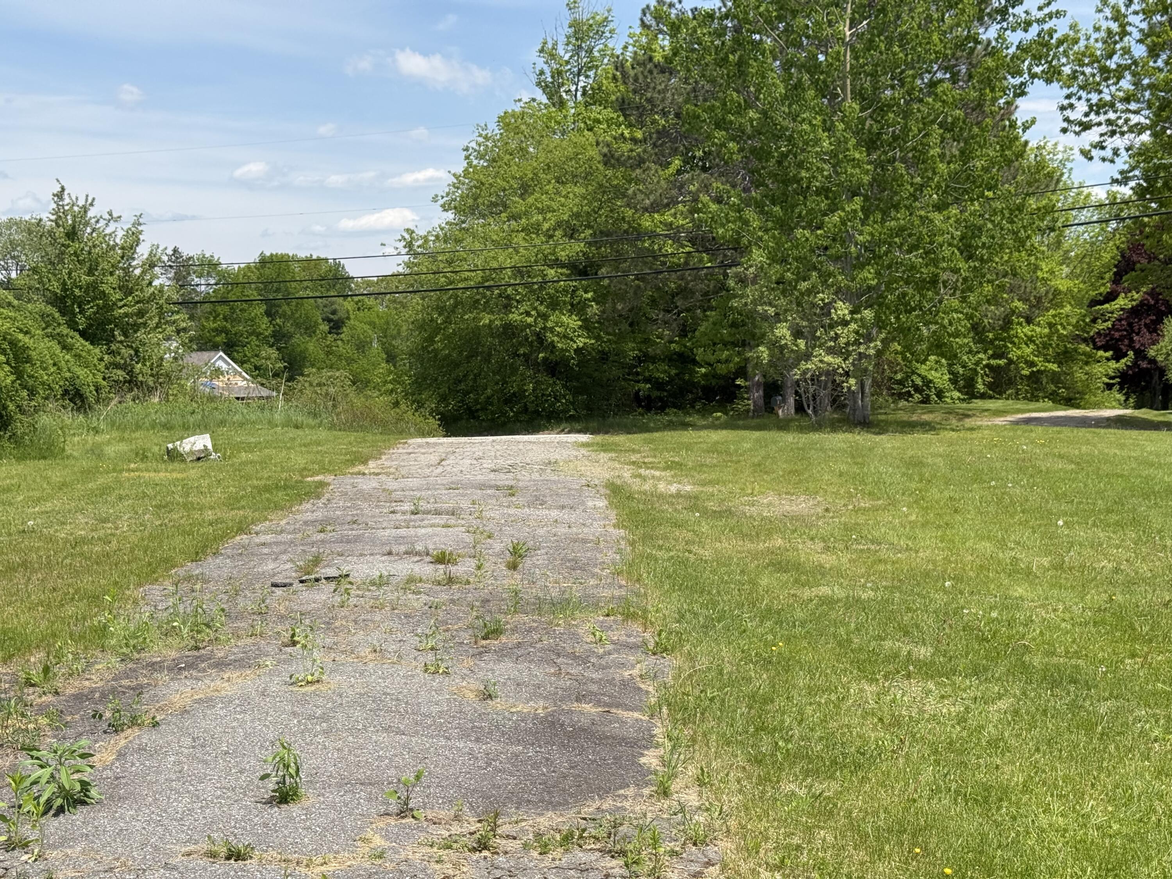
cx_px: 586
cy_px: 440
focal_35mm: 48
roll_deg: +1.1
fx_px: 1625
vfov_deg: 30.3
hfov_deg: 39.7
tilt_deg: -2.4
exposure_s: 1/3891
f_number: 1.78
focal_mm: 6.76
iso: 64
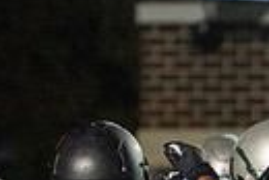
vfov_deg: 1.1
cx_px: 358
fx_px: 9807
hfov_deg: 1.6
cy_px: 367
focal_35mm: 1311
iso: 20000
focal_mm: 294
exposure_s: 1/1000
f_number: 5.6
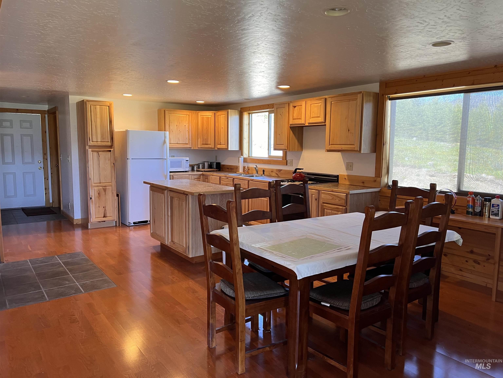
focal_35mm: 26
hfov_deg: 67.3
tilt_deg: -5.8
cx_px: 252
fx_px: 378
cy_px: 189
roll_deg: -0.4
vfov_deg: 53.1
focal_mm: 5.7
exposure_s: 1/90
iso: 125
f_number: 1.5
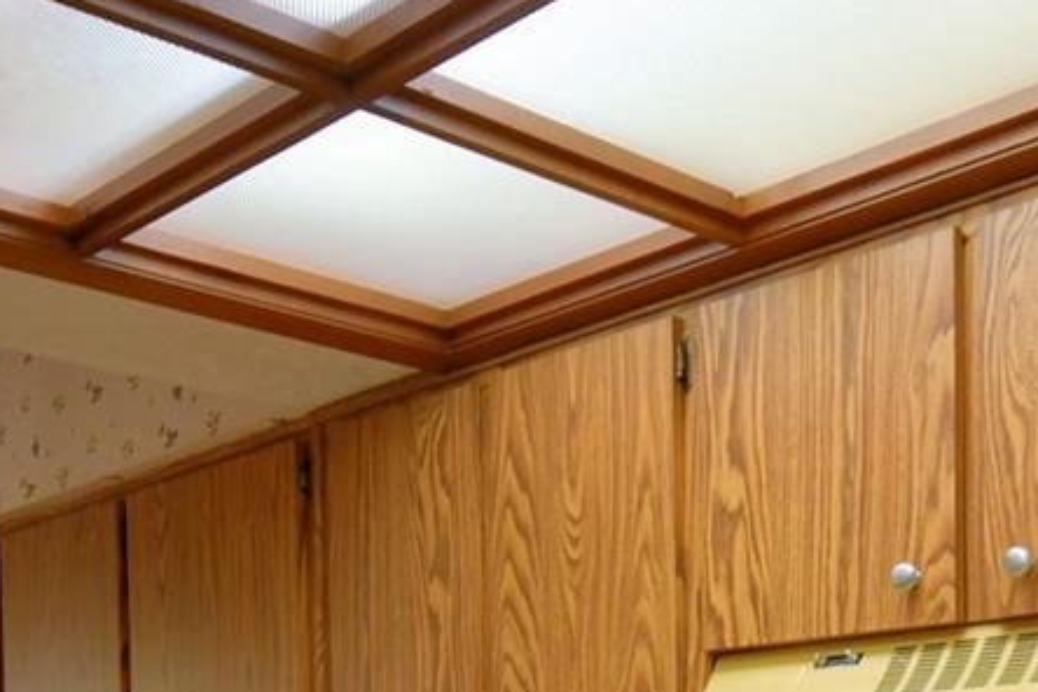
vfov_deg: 23.0
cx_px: 610
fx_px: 1557
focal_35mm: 54
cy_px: 832
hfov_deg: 36.8
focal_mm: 10
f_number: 4.5
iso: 400
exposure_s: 1/50
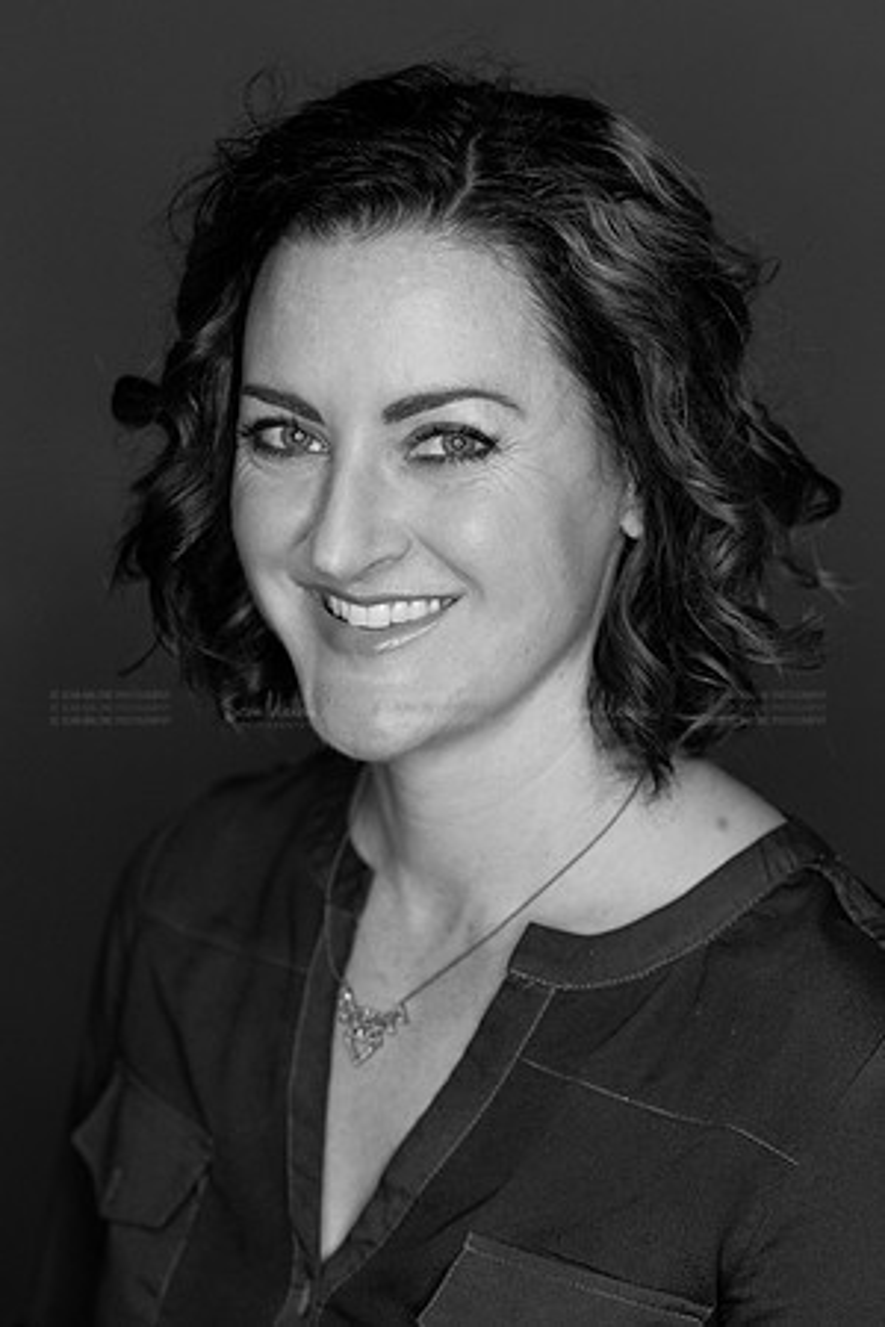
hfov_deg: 16.1
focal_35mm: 85
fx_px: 3134
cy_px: 664
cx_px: 442
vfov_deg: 23.9
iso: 2000
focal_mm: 85
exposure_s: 1/400
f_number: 3.5
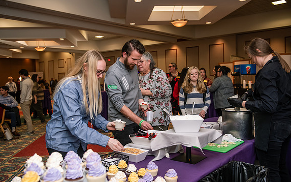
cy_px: 90
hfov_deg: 58.1
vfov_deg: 38.3
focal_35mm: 33
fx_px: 262
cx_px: 145
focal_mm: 32
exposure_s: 1/160
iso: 1000
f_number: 3.5
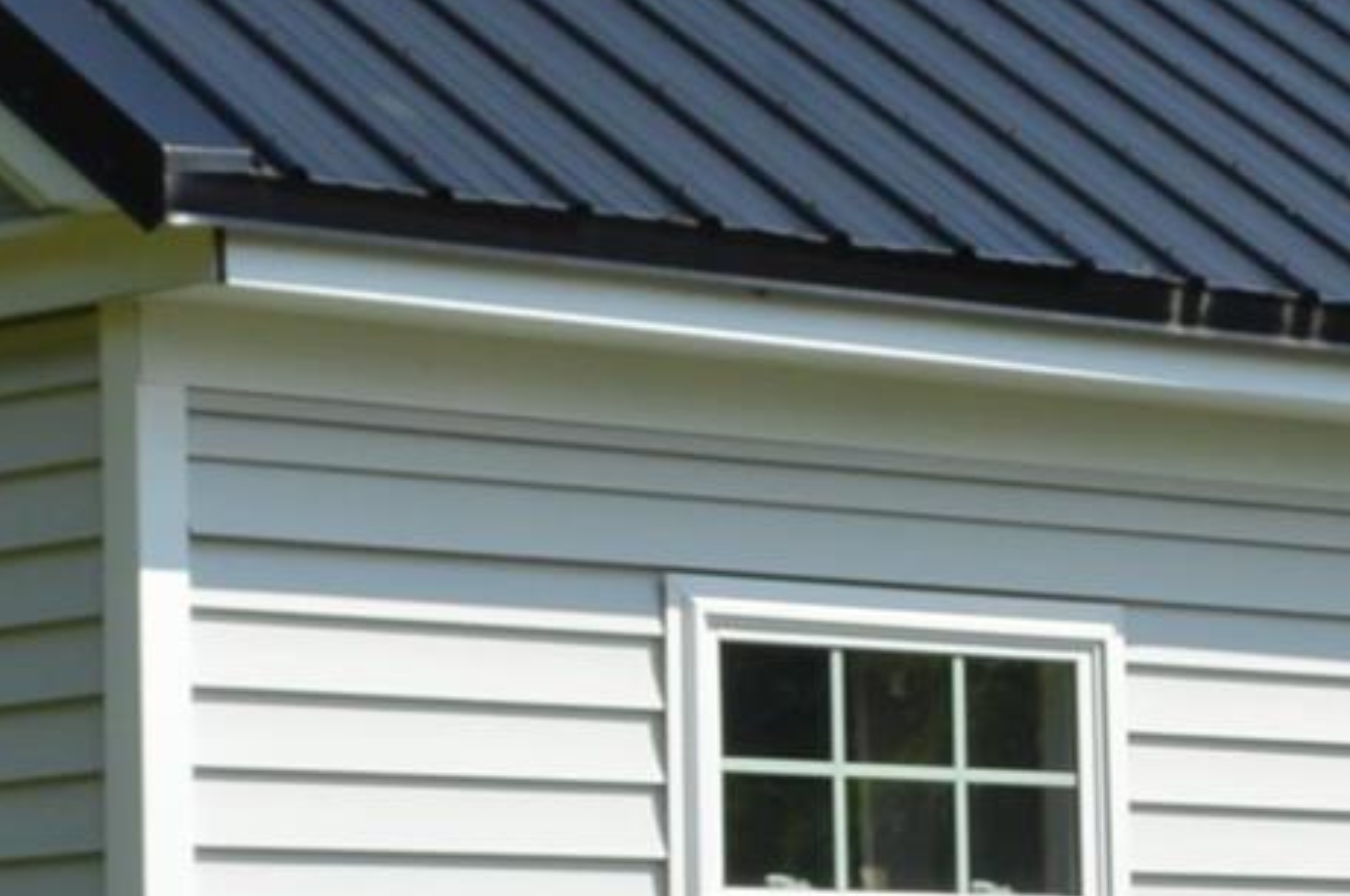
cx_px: 1444
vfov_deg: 7.6
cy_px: 753
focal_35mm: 180
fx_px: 6740
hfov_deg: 11.3
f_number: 9
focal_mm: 18
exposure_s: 1/320
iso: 100
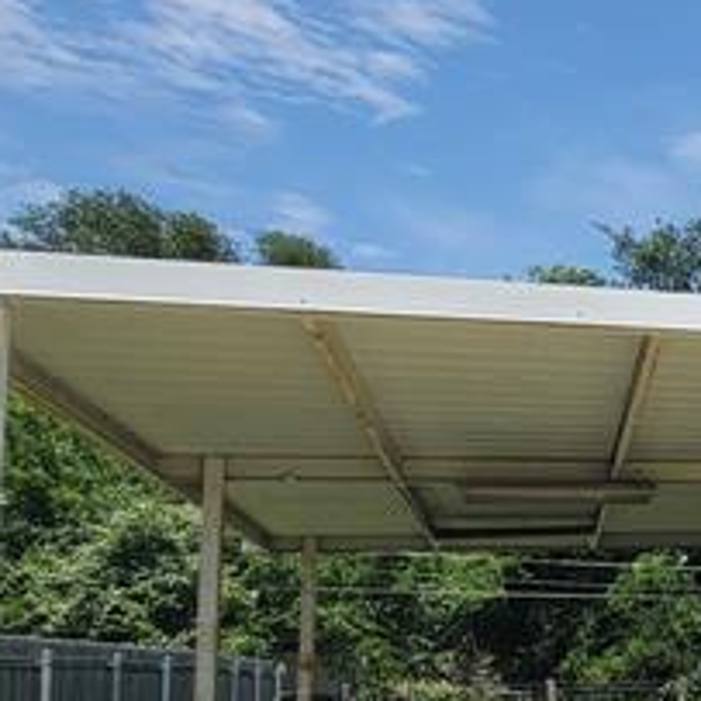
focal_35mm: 58
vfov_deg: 28.2
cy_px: 653
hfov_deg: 19.4
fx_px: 1329
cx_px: 1350
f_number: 2.2
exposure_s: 1/2000
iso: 50
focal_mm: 2.2
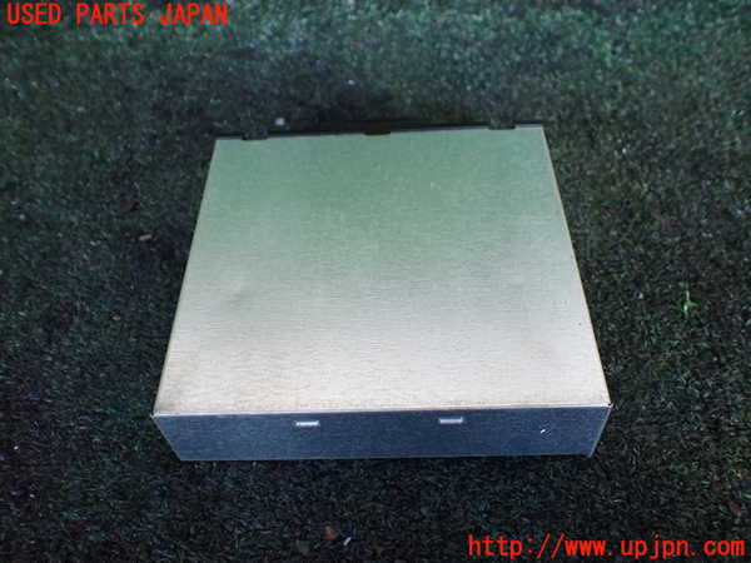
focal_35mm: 30
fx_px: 651
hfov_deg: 60.0
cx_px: 376
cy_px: 282
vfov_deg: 46.8
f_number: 2.3
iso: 640
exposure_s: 1/125
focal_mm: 5.4
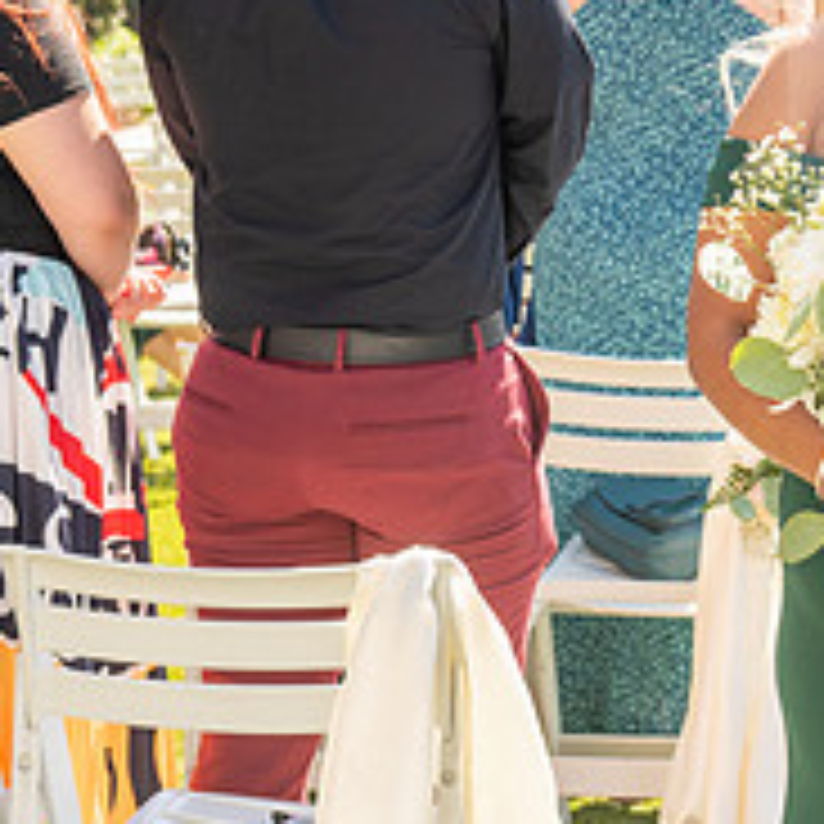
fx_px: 4201
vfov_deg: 11.1
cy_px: 92
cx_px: 1180
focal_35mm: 156
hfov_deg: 10.8
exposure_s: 1/250
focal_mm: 55
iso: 100
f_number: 6.3
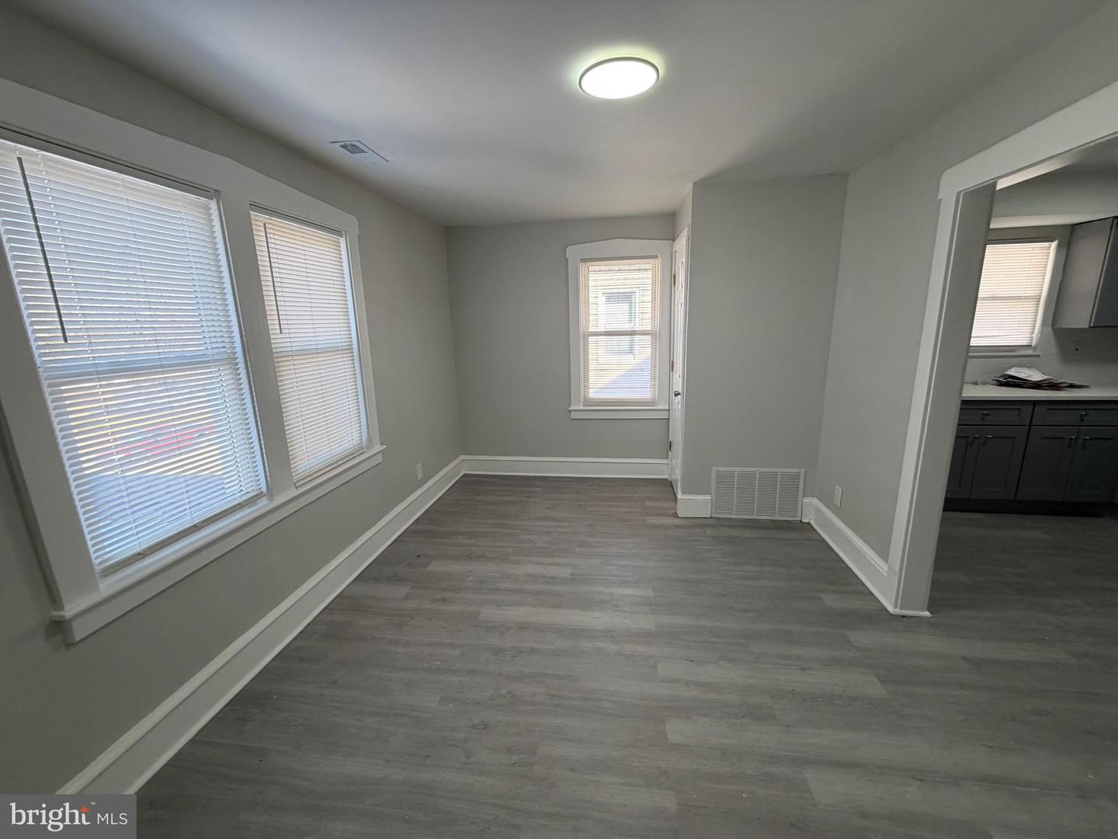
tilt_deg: -11.9
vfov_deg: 85.7
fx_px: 452
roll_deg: +2.5
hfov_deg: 102.1
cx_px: 559
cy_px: 420
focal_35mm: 14
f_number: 2.2
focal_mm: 2.22
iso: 80
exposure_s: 1/120
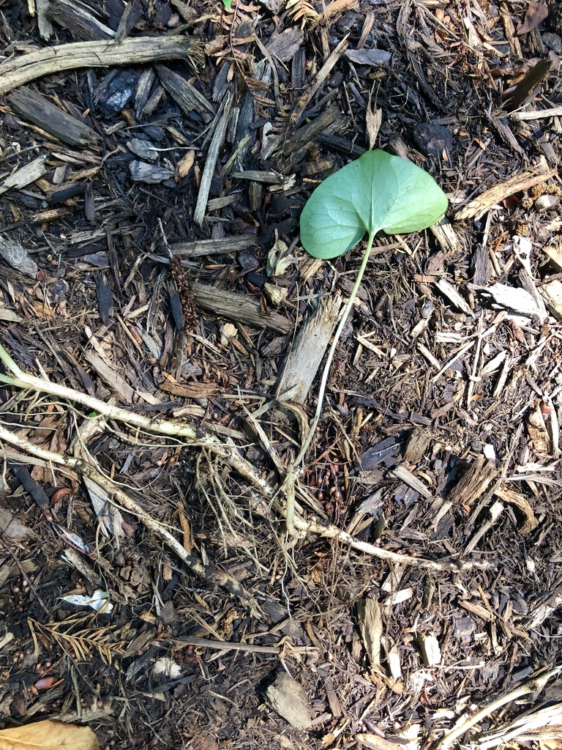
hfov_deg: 49.7
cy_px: 375
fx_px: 606
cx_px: 281
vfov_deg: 63.4
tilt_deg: -81.8
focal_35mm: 28
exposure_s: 1/30
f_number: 1.8
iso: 25
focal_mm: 3.99
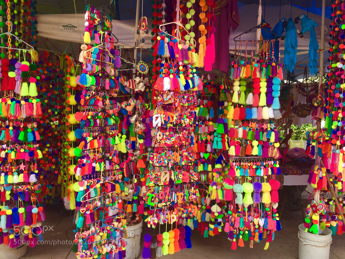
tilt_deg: -6.3
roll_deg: -0.7
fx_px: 289
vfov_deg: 48.2
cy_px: 130
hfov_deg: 61.7
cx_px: 172
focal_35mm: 29
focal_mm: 4.15
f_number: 2.2
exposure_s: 1/416
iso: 32
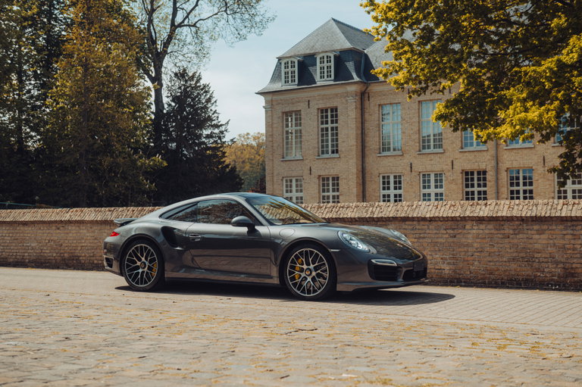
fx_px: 840
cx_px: 291
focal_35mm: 52
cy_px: 194
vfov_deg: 26.0
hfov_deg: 38.2
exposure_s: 1/200
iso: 100
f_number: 4.5
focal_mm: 52
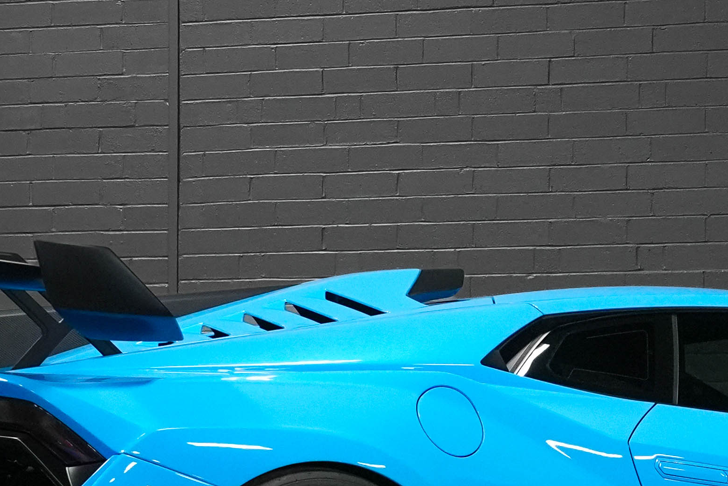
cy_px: 453
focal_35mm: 142
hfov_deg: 14.4
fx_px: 2873
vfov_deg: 9.6
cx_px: 562
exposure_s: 1/160
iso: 10000
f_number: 5
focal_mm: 52
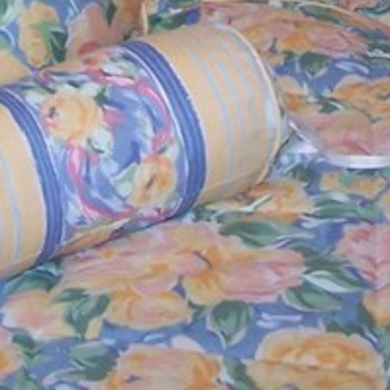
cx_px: 274
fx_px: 2205
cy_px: -237
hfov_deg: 10.1
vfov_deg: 9.7
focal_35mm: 173
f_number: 2.8
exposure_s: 1/60
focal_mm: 6.3
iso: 140
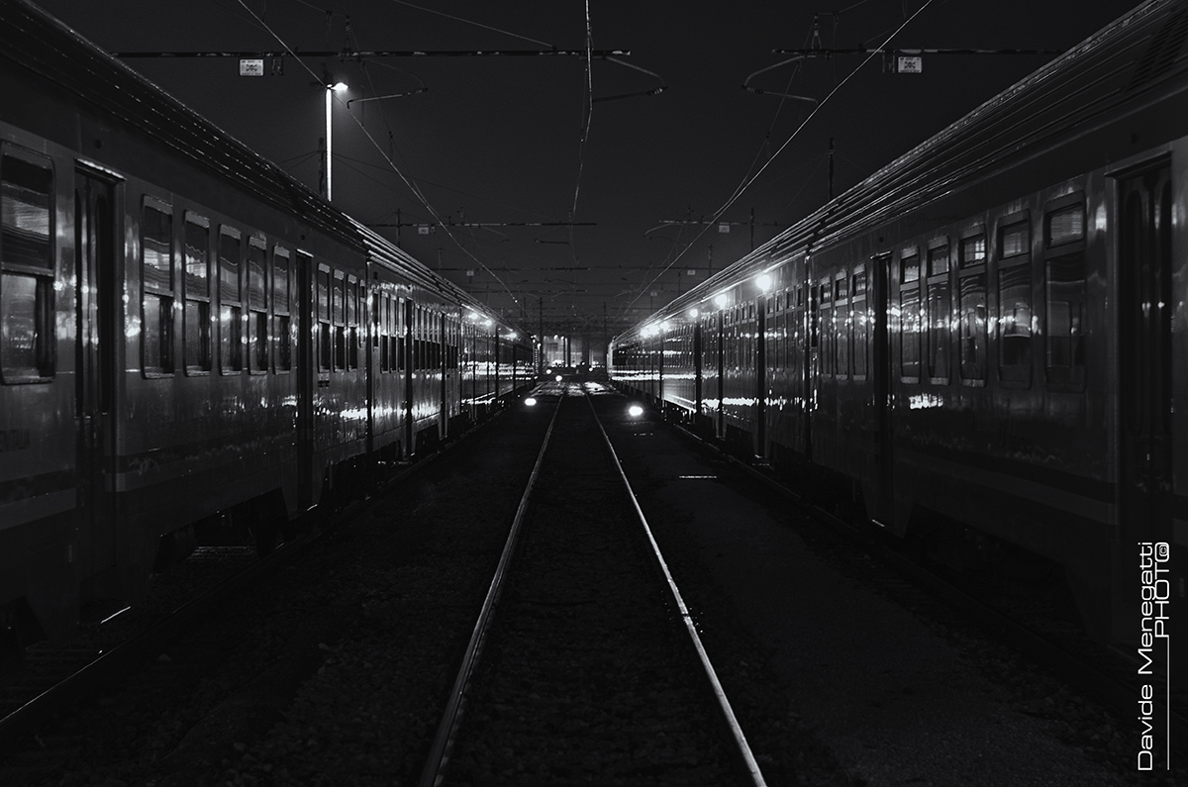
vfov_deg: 18.1
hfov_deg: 27.0
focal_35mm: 75
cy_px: 394
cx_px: 594
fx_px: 2470
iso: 640
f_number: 2.8
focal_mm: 50
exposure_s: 1/5
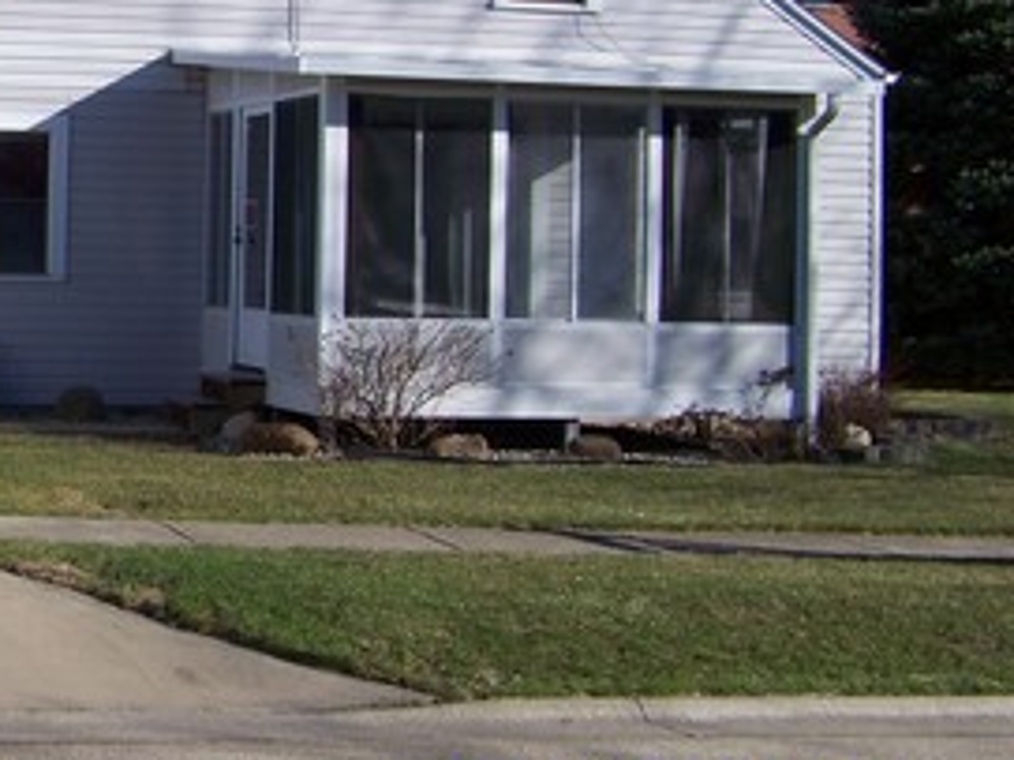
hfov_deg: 21.6
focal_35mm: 85
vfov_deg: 17.2
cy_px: 153
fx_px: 2489
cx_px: -161
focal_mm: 5.85
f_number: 4
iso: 64
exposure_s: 1/640
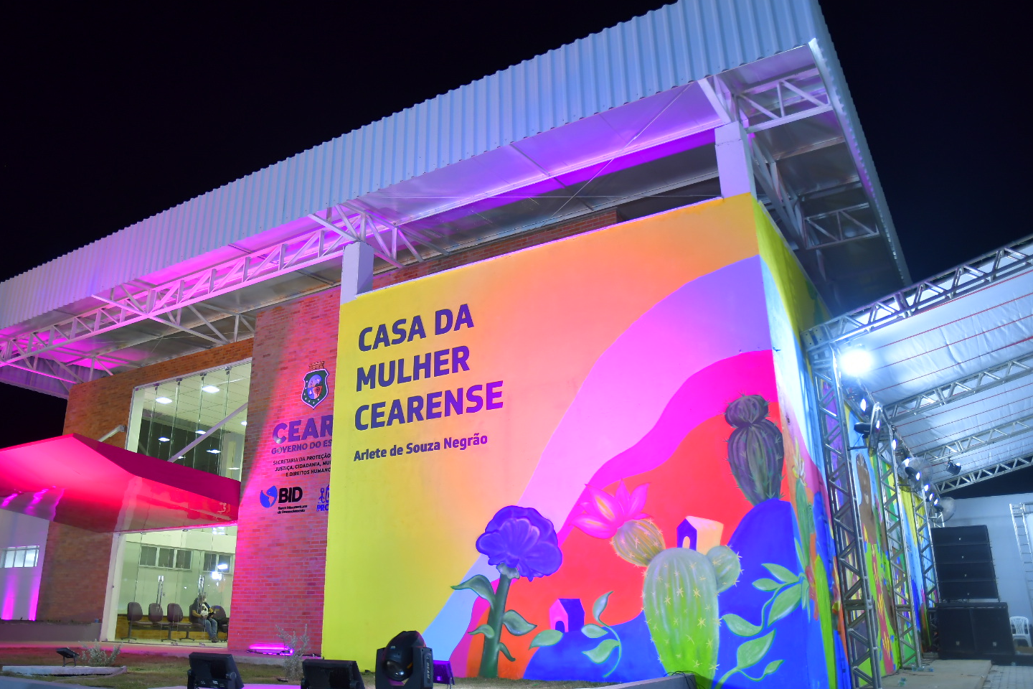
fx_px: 775
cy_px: 337
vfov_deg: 47.9
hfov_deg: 67.2
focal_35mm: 27
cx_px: 458
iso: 500
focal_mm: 16
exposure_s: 1/90
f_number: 2.8
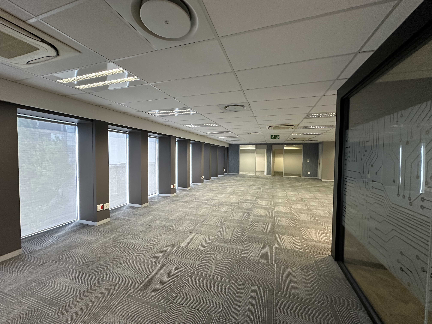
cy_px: 162
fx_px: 175
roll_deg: +0.4
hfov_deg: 102.1
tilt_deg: -2.1
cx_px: 216
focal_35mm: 14
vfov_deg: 85.7
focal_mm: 2.22
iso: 200
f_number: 2.2
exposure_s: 1/50
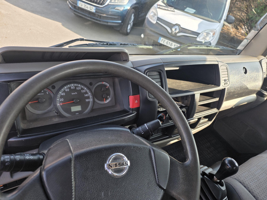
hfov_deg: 73.9
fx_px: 177
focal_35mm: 23
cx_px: 134
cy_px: 100
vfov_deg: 58.9
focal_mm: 6.25
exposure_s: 1/180
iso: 32
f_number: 1.7
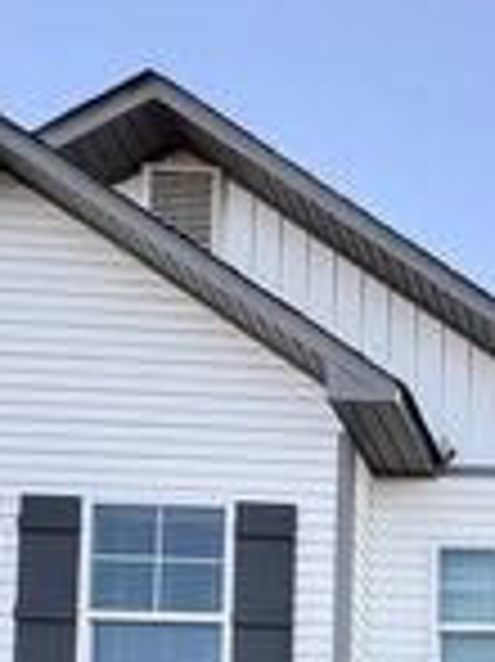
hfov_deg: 19.5
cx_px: 824
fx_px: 1165
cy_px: 993
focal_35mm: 61
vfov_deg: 24.6
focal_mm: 2.22
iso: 40
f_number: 2.2
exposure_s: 1/238
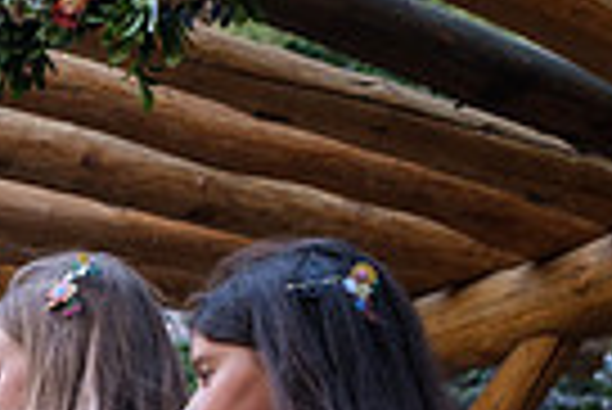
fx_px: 2536
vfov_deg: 8.7
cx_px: -639
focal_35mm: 149
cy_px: 827
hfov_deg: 12.1
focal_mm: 23
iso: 160
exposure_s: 1/105
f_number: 3.2
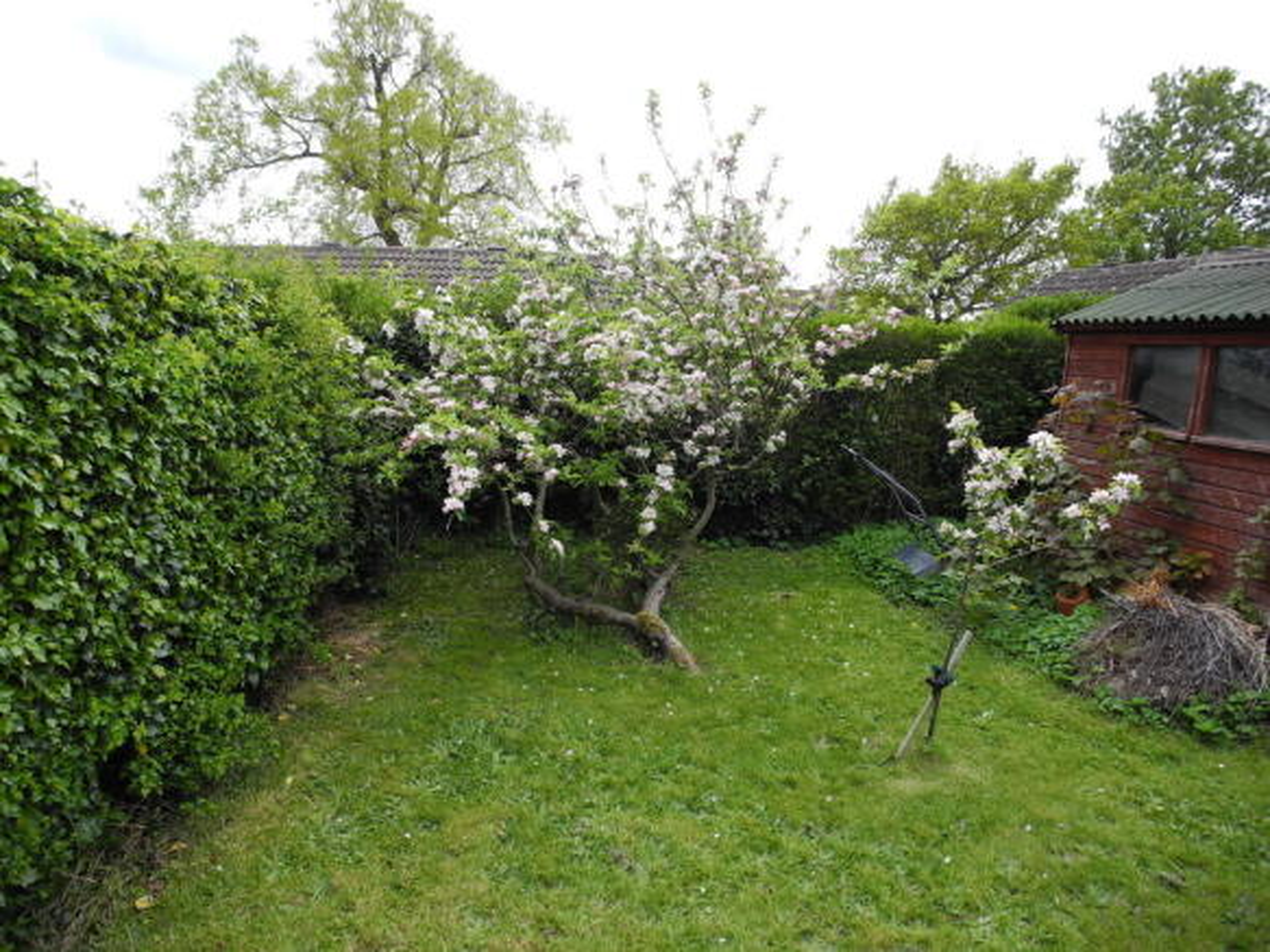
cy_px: 476
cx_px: 635
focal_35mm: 28
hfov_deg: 63.5
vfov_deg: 49.7
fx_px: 1027
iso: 100
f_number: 2.8
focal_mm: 6
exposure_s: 1/562
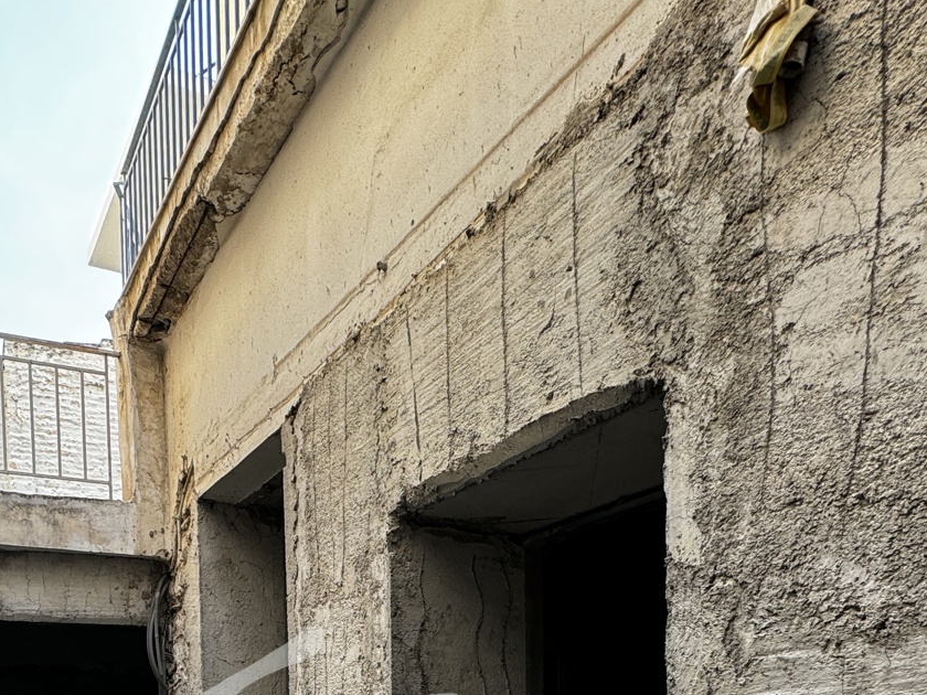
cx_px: 323
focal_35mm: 32
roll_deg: +1.1
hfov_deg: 55.8
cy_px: 779
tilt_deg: -4.5
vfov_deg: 36.7
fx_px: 857
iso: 64
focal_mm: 2.22
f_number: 2.2
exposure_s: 1/99
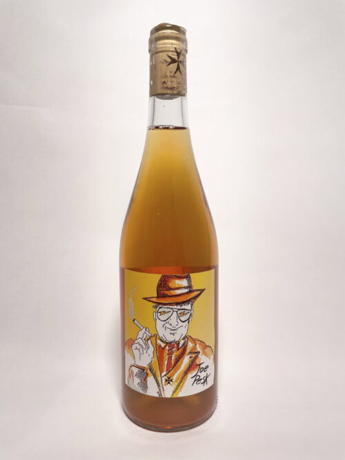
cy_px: 230
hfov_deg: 53.0
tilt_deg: -7.7
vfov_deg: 67.3
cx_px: 172
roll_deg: -0.6
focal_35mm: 26
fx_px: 346
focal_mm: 4.2
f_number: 1.6
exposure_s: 1/401
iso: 32
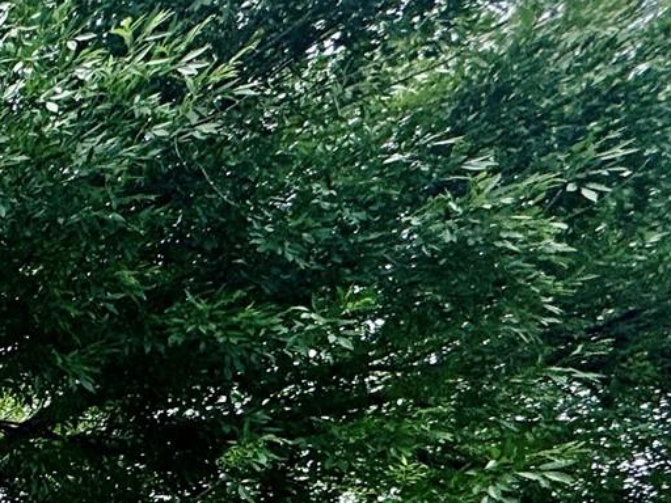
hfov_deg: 19.6
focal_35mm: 56
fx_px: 1086
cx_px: -653
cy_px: 764
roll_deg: +0.9
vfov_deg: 21.6
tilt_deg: +19.8
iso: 40
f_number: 2.2
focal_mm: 2.22
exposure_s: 1/529
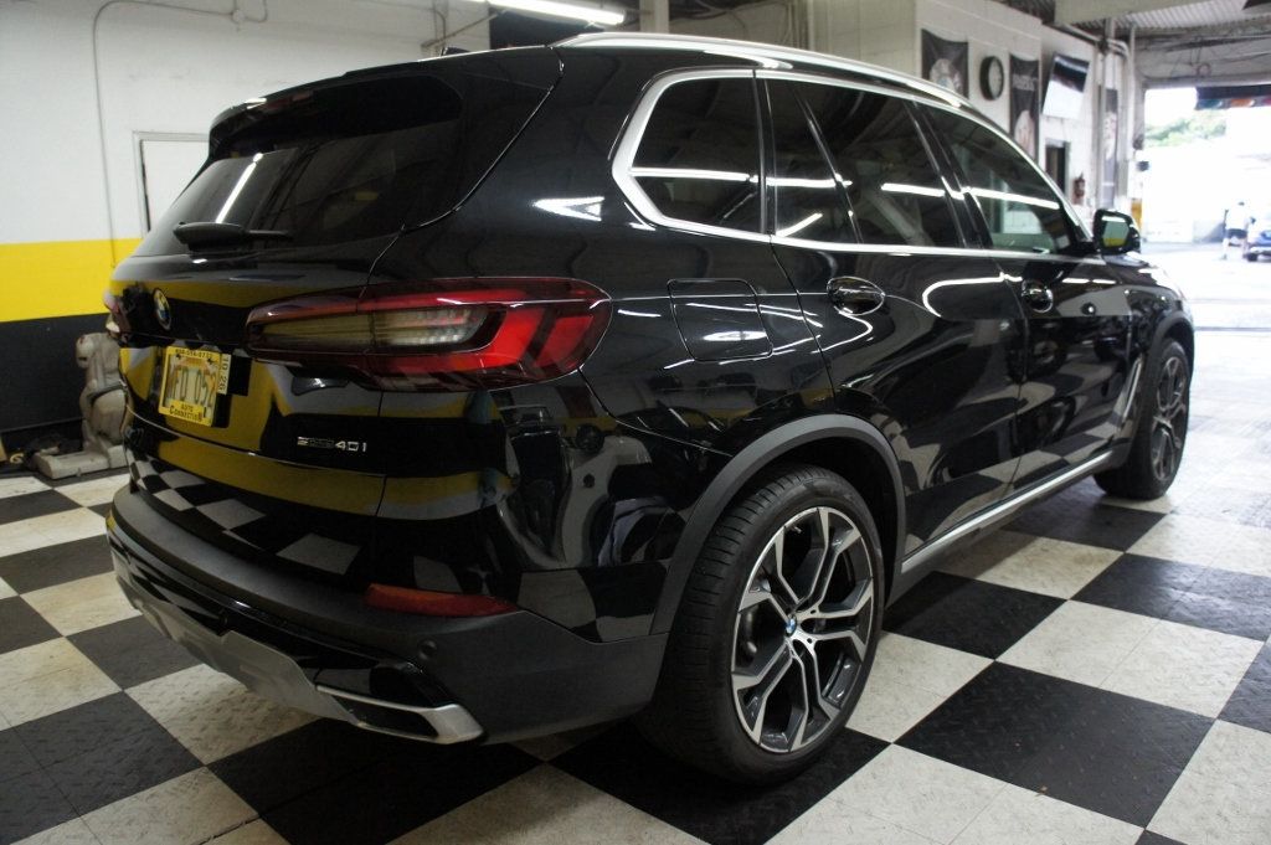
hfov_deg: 67.4
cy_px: 422
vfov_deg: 47.9
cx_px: 636
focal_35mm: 27
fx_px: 952
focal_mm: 18
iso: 1600
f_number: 3.5
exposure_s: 1/200
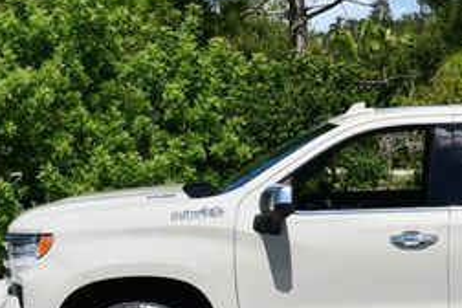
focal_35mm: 122
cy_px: 163
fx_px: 1566
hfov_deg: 16.3
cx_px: 504
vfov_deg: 11.2
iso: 100
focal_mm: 24
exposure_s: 1/250
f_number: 8
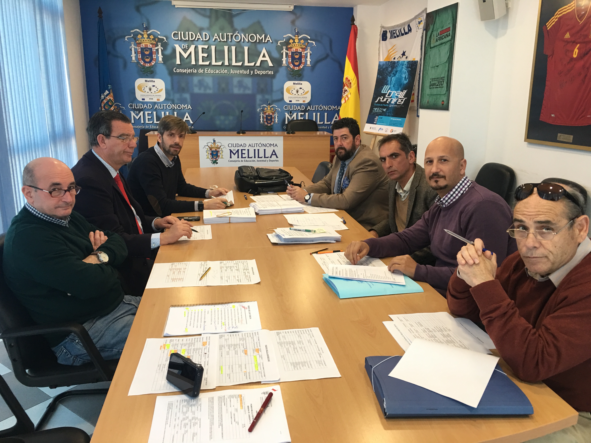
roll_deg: -0.6
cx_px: 296
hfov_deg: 61.7
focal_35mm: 29
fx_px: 495
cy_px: 222
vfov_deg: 48.2
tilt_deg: -12.3
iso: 64
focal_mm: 4.15
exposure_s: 1/33
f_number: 2.2
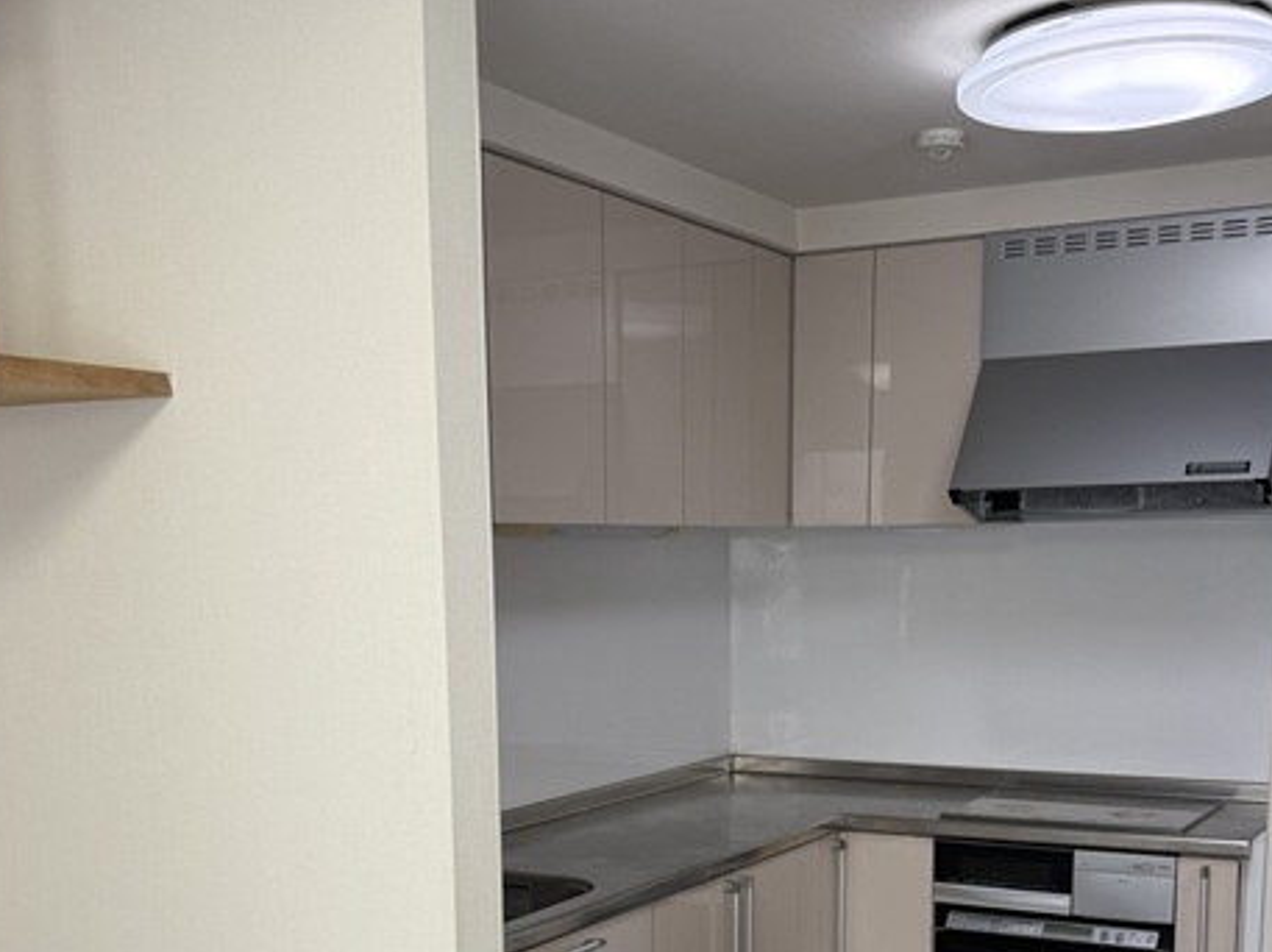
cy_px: 868
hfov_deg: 42.1
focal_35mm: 45
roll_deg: +0.5
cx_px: 662
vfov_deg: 30.6
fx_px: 1652
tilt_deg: -10.4
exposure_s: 1/120
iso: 64
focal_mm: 6.76
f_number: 1.78
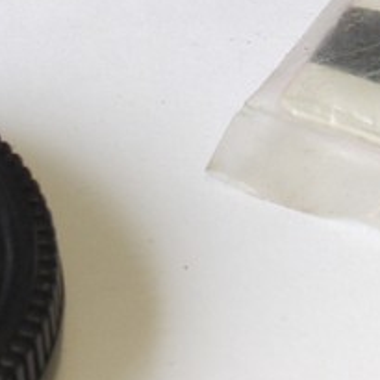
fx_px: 3850
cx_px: 304
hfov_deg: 5.6
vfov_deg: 5.5
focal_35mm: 310
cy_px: -408
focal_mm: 30
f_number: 8
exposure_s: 1/40
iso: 400
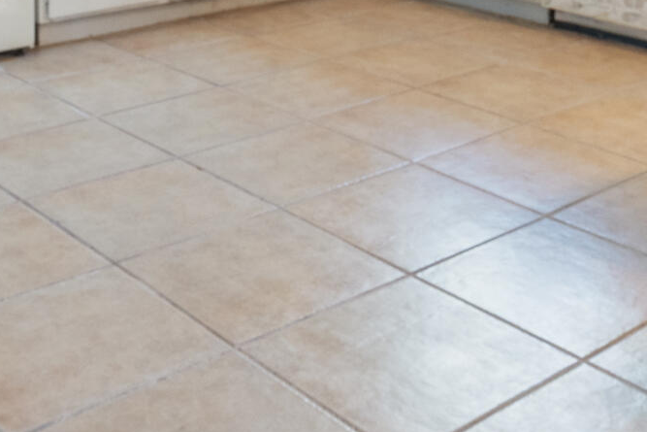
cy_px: -253
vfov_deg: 18.6
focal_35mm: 63
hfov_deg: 31.9
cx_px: 333
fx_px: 1132
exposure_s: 1/2.5
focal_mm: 14
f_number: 9
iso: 250
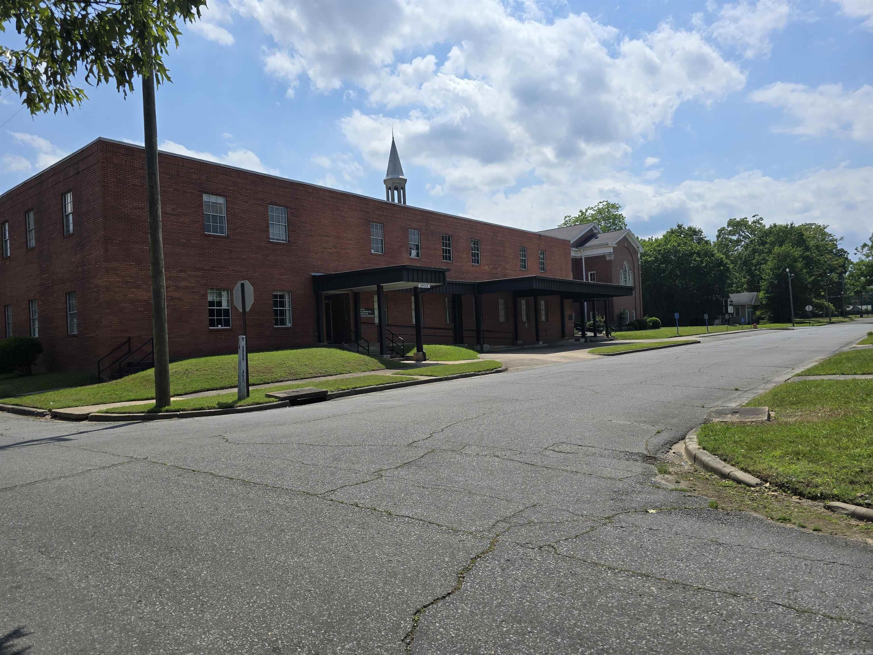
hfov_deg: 73.9
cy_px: 328
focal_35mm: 23
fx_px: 580
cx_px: 436
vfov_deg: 58.9
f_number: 1.7
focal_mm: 6.3
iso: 12
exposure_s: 1/1384
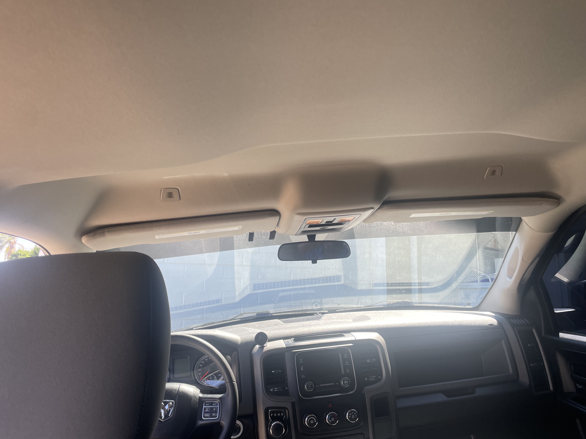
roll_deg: -0.3
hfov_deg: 67.3
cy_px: 220
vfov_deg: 53.1
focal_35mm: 26
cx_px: 293
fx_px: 440
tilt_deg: +8.7
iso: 32
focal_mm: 4.2
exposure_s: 1/361
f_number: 1.6
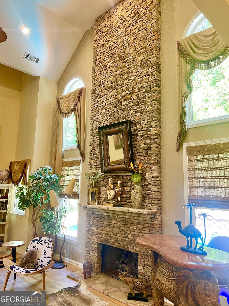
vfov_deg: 67.3
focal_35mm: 26
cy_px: 153
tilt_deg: +11.8
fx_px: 229
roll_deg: -2.2
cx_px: 114
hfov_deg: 53.1
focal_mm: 5.7
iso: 125
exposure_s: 1/60
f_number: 1.5
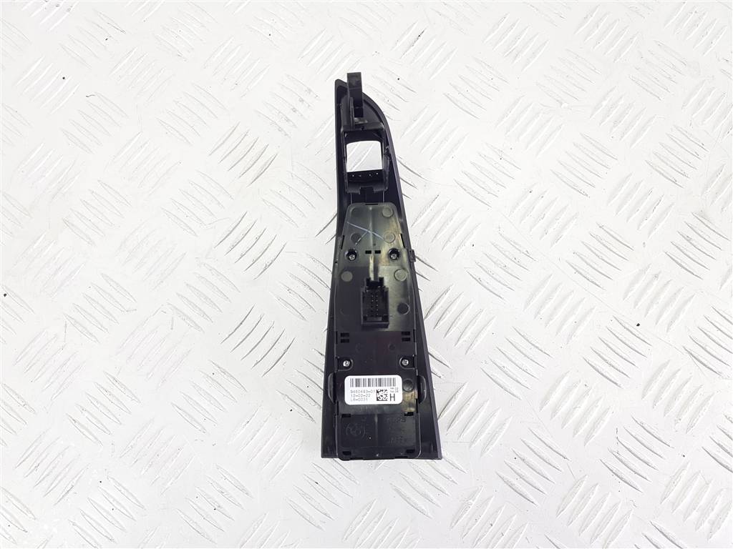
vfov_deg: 53.1
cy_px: 274
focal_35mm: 26
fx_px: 551
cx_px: 366
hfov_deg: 67.3
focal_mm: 4.2
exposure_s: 1/100
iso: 64
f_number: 1.7
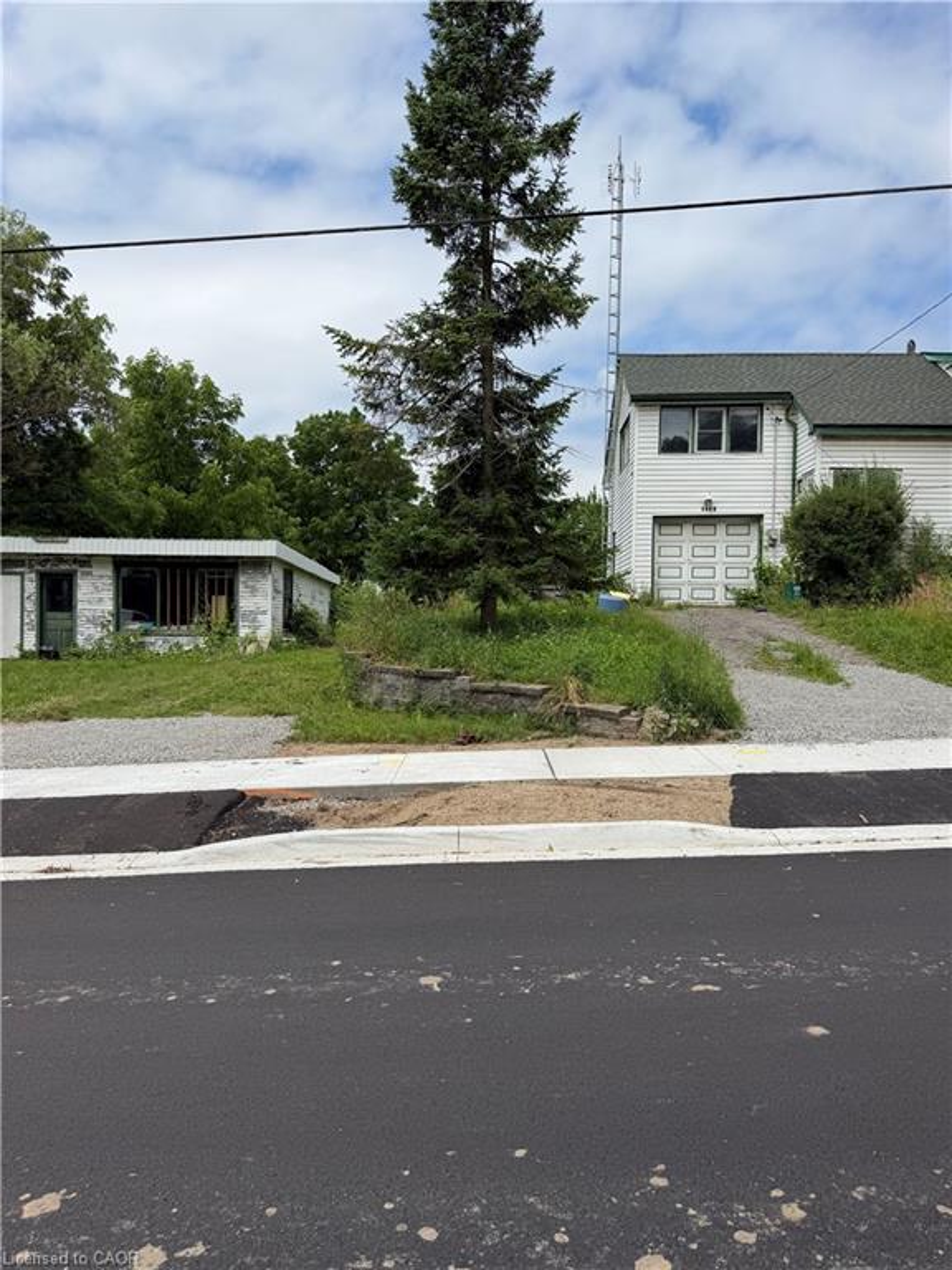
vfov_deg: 71.6
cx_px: 476
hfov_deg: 56.8
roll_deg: -0.9
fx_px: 880
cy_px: 635
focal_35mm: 24
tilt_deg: +0.5
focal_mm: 6.76
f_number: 1.78
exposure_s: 1/5714
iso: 80
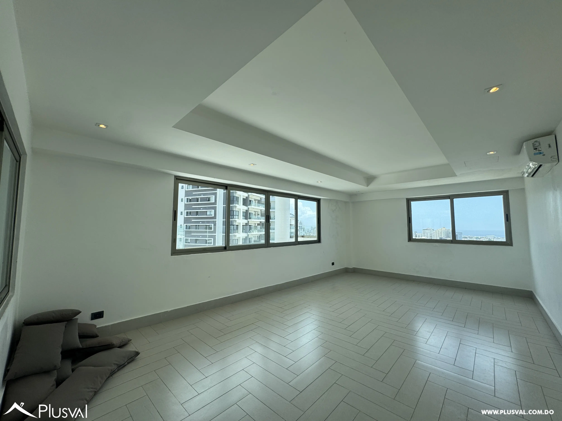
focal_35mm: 14
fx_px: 227
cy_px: 210
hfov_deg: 102.1
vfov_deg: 85.7
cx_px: 281
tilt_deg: +3.6
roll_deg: +0.1
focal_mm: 2.22
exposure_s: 1/631
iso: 40
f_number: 2.2
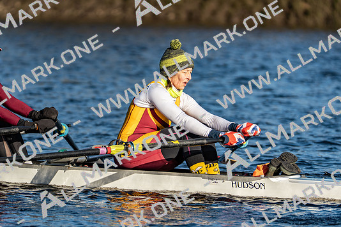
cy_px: 120
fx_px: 4054
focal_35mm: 428
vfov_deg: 3.2
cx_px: 170
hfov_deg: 4.8
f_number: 6.3
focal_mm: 394
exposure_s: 1/2000
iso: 320
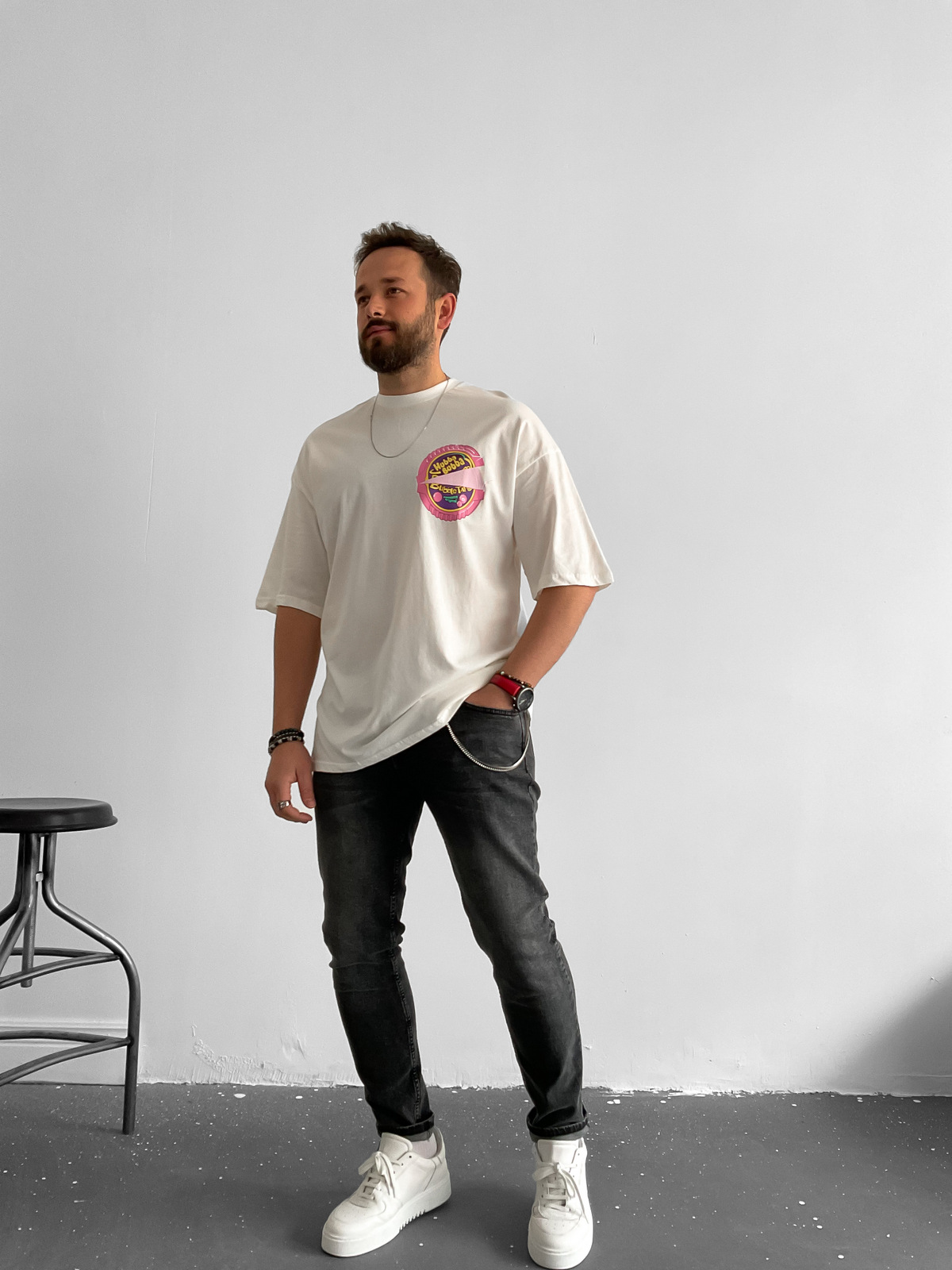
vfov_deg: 61.7
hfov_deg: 48.2
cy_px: 635
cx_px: 476
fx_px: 1063
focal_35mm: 29
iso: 64
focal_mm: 3
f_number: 1.8
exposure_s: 1/105
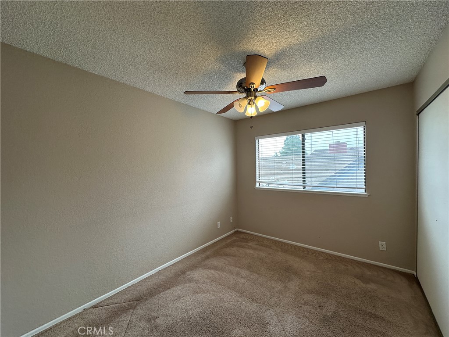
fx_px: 182
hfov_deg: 102.1
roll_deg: +1.6
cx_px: 224
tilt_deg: +0.3
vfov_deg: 85.7
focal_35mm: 14
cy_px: 168
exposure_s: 1/120
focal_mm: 2.22
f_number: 2.2
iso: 64
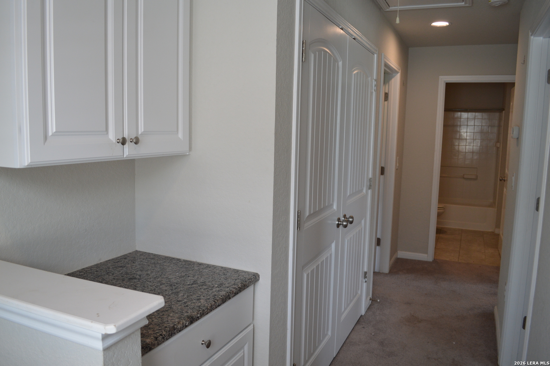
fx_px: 412
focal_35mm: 27
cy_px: 183
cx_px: 275
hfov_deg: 67.4
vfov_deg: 47.9
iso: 400
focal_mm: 18
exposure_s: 1/60
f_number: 4
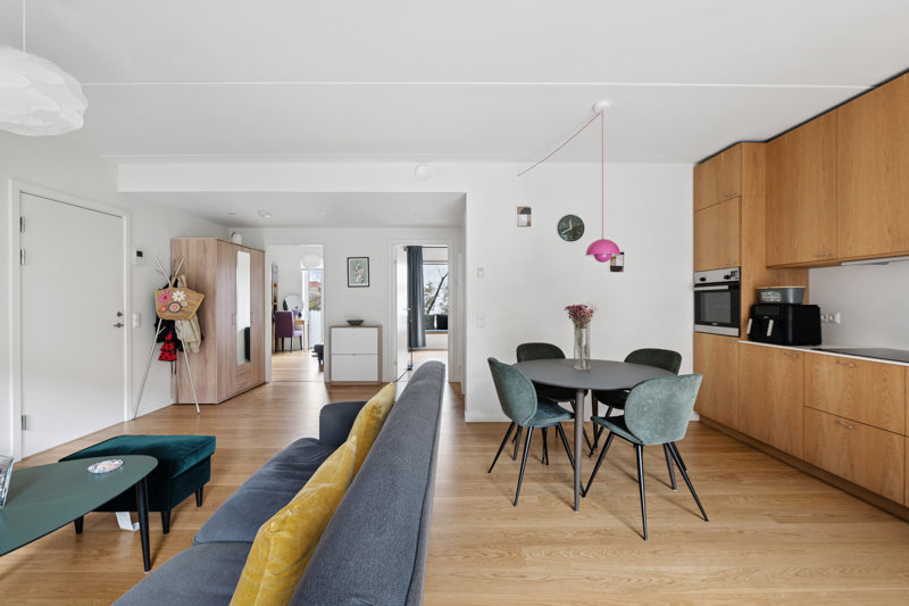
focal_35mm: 16
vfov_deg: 73.7
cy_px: 303
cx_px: 454
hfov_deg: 96.7
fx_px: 404
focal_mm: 16
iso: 200
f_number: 8
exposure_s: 1/4
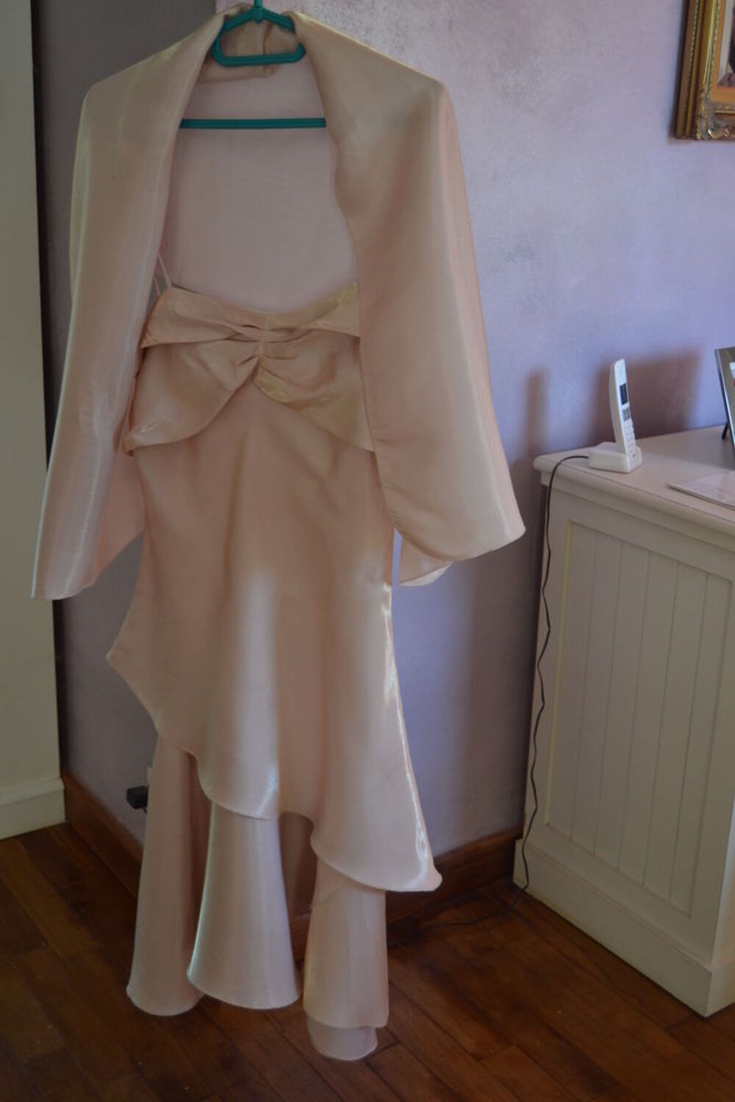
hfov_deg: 31.9
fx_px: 1286
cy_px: 551
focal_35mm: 42
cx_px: 368
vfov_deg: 46.4
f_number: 4
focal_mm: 28
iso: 720
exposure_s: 1/60
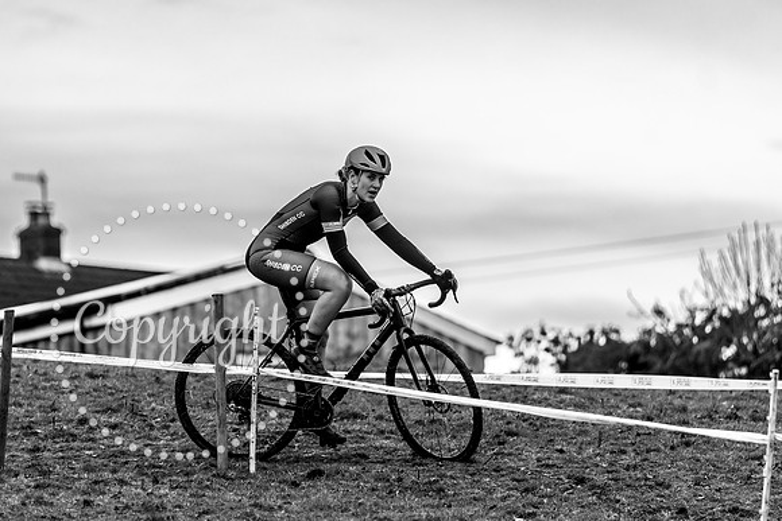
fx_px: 5791
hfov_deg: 7.7
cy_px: 218
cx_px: 349
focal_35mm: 267
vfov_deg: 5.2
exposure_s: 1/1000
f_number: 3.2
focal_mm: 200
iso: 160
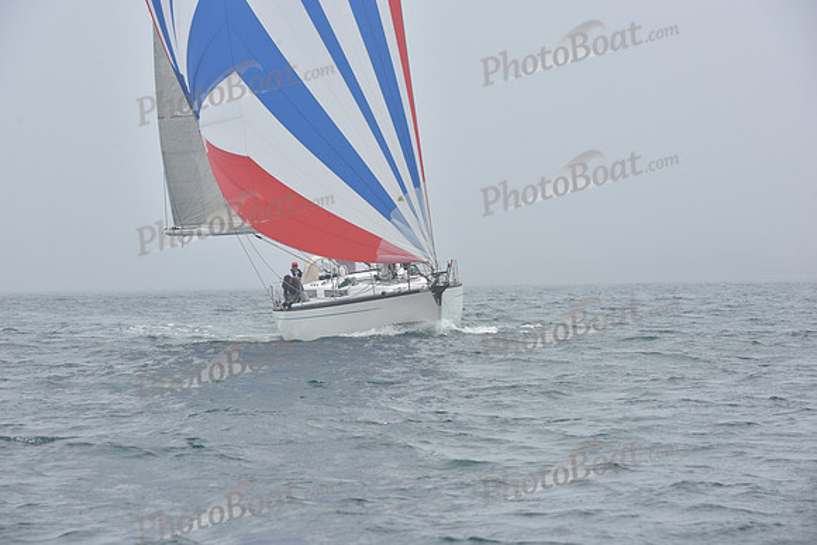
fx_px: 3291
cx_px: 408
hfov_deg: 14.2
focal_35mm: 145
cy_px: 272
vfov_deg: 9.5
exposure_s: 1/800
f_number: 11
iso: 250
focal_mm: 145
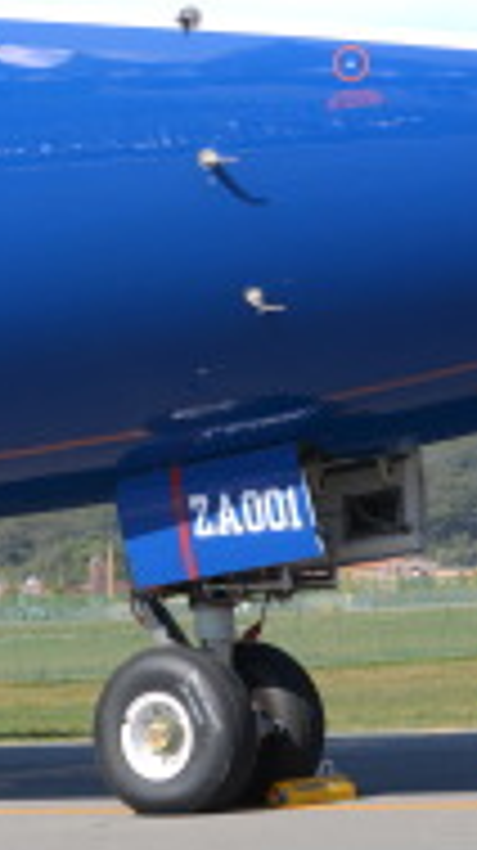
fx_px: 2614
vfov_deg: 18.3
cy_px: 160
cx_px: 90
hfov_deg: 10.4
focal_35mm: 116
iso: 400
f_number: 10
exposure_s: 1/800
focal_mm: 28
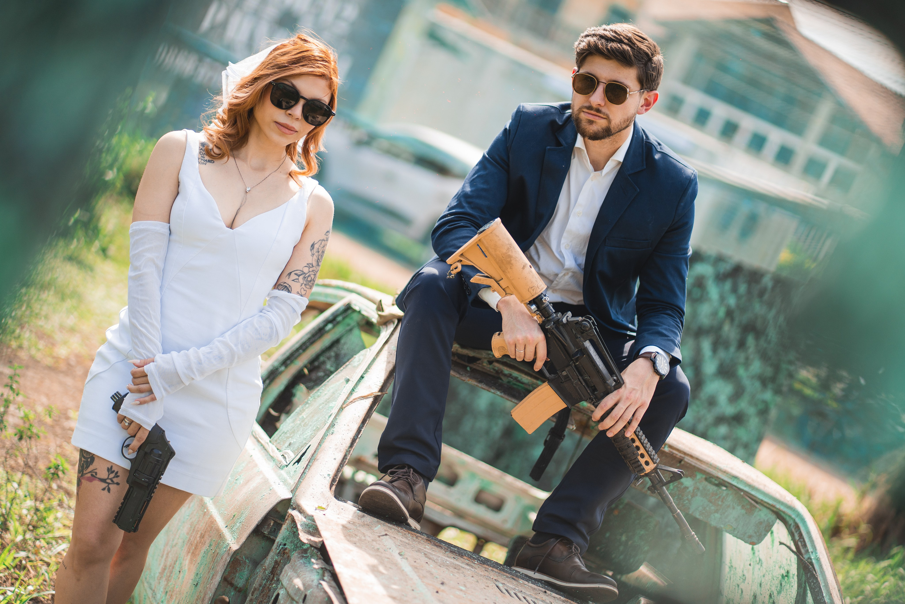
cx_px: 452
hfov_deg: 23.9
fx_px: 2137
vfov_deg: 16.1
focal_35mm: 85
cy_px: 302
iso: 160
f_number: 1.8
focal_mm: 85
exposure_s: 1/1000
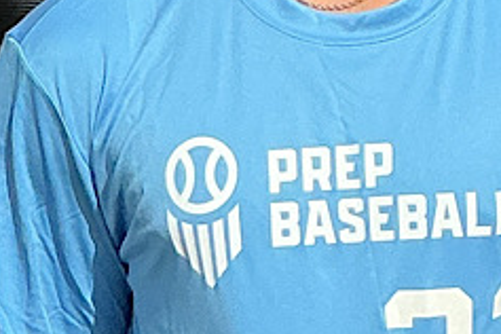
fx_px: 1113
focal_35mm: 80
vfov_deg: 16.8
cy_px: 37
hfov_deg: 25.1
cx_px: 360
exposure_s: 1/3788
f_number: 1.8
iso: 25
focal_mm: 3
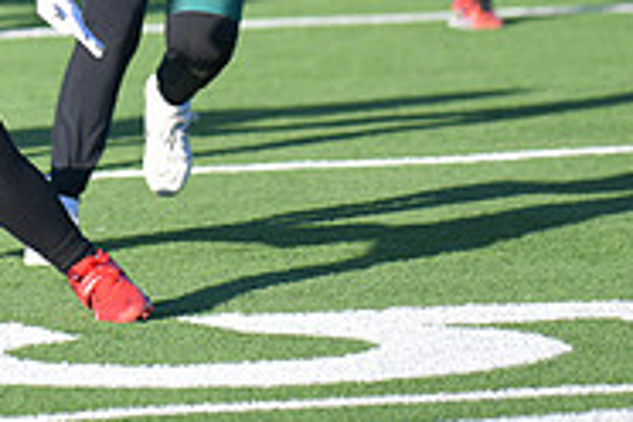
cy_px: -220
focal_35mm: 561
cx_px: -126
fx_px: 9863
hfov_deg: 3.7
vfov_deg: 2.4
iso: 64
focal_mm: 180
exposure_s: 1/800
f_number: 2.8
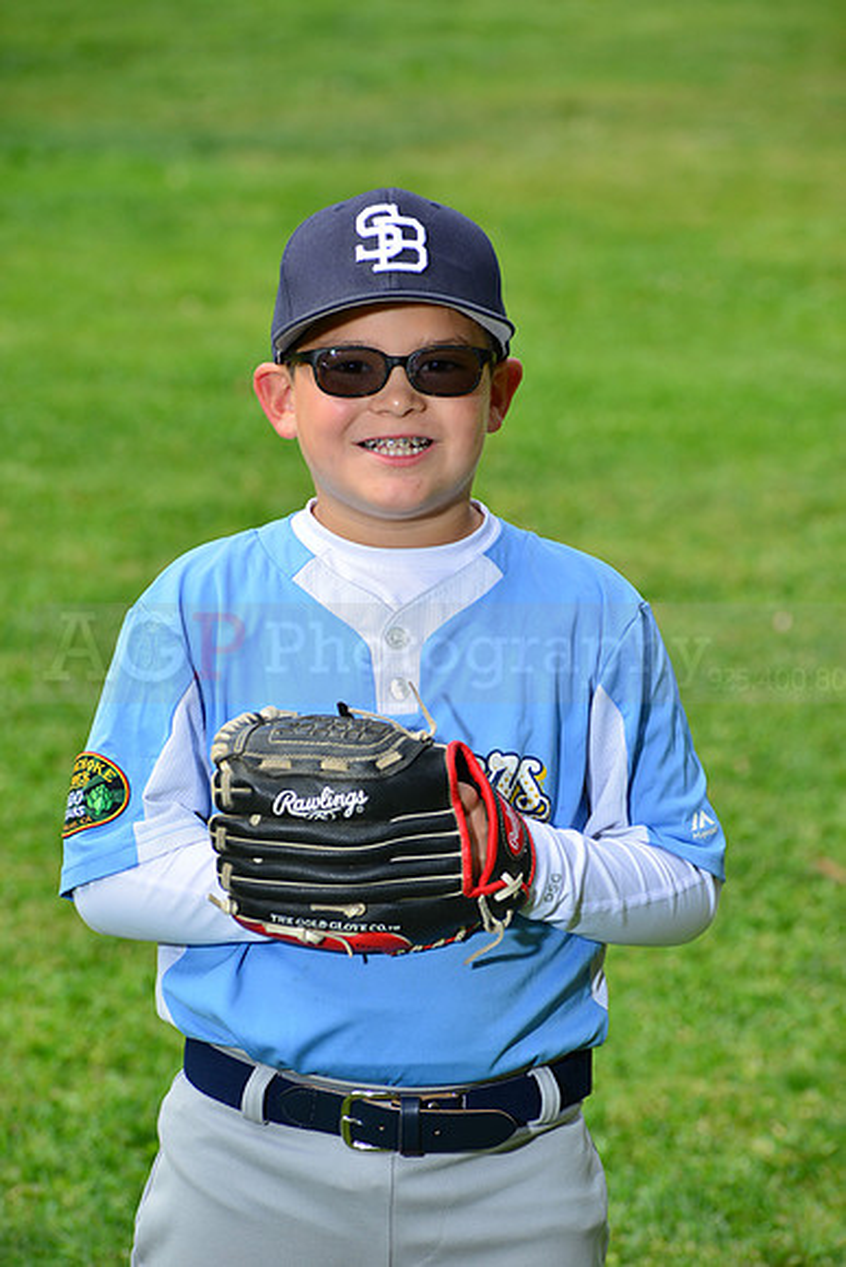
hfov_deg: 7.4
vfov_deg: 11.1
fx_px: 6517
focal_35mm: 185
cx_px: 423
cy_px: 634
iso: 160
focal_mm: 185
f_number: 10
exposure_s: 1/200
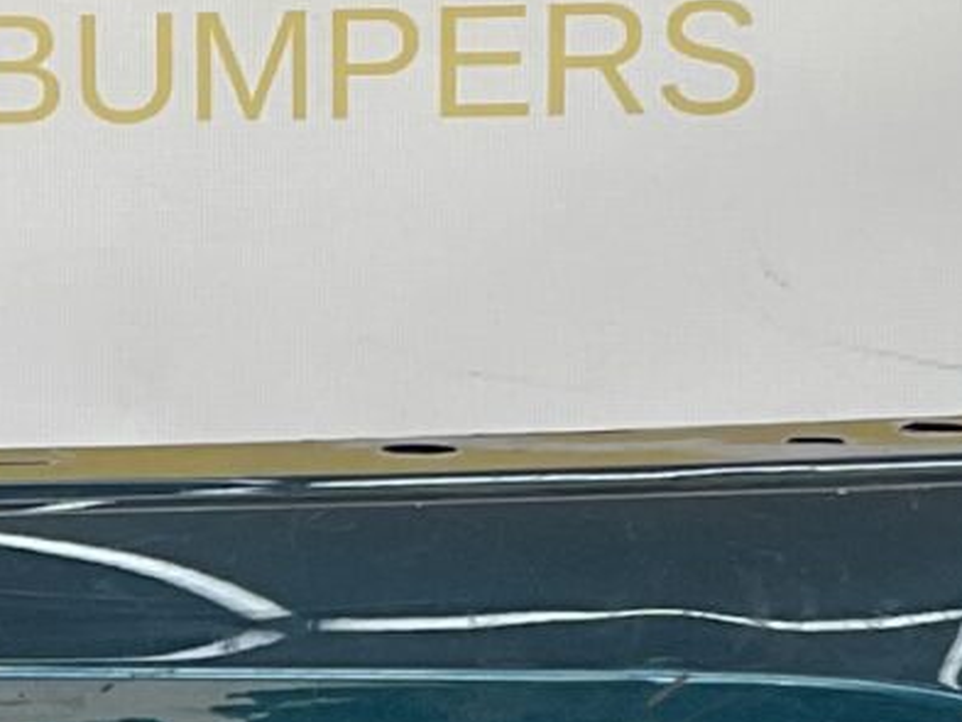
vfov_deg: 7.7
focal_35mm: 189
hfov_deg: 10.2
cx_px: -414
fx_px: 5254
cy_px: 1109
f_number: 1.8
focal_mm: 3
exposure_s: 1/243
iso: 16
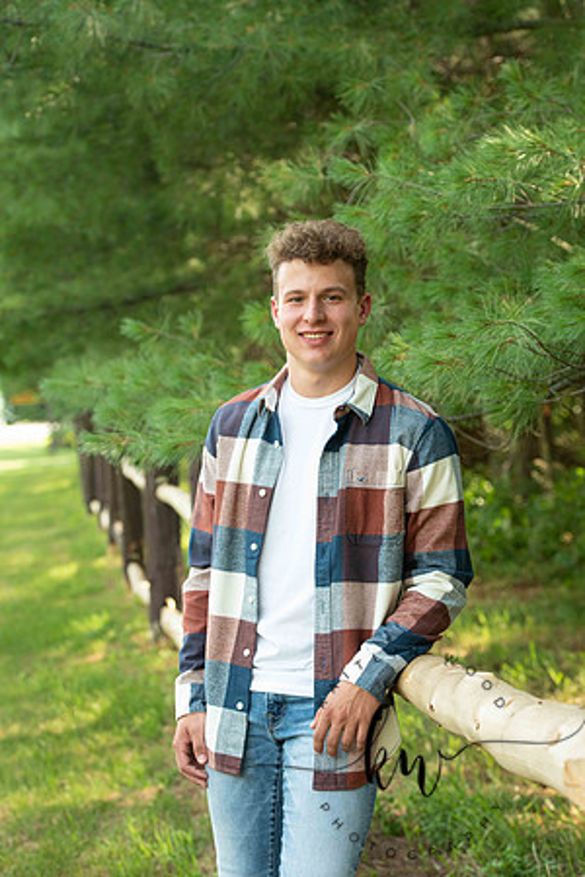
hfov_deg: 15.9
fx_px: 2096
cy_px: 438
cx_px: 292
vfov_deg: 23.6
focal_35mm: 86
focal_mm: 86
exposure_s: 1/200
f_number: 5
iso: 400
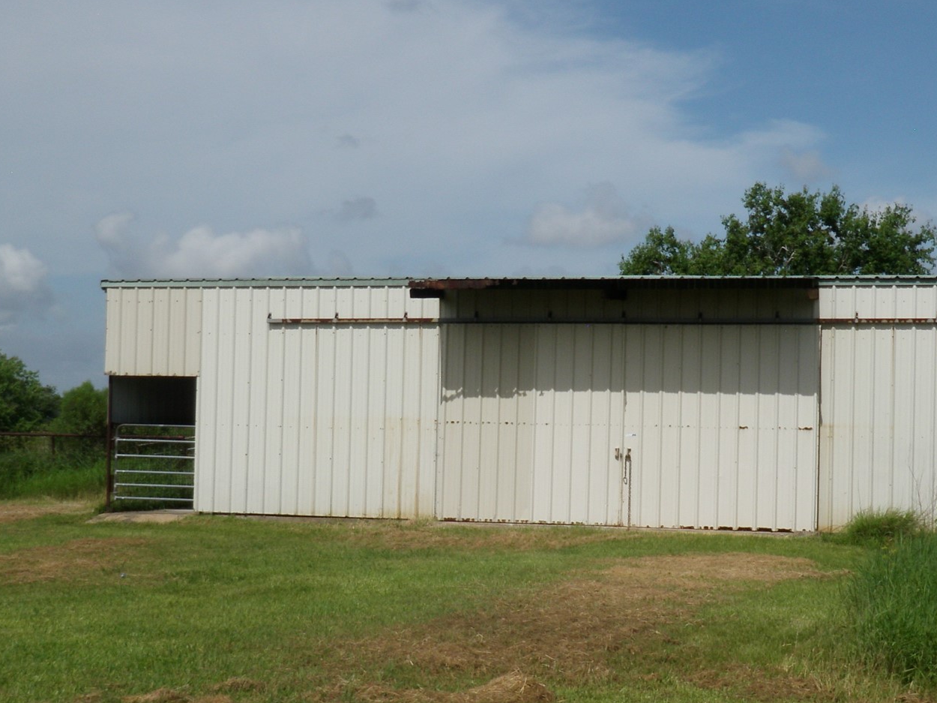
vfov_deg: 24.7
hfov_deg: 32.4
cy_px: 441
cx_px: 630
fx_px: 1597
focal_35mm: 59
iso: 50
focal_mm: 6.53
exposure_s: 1/500
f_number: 6.3
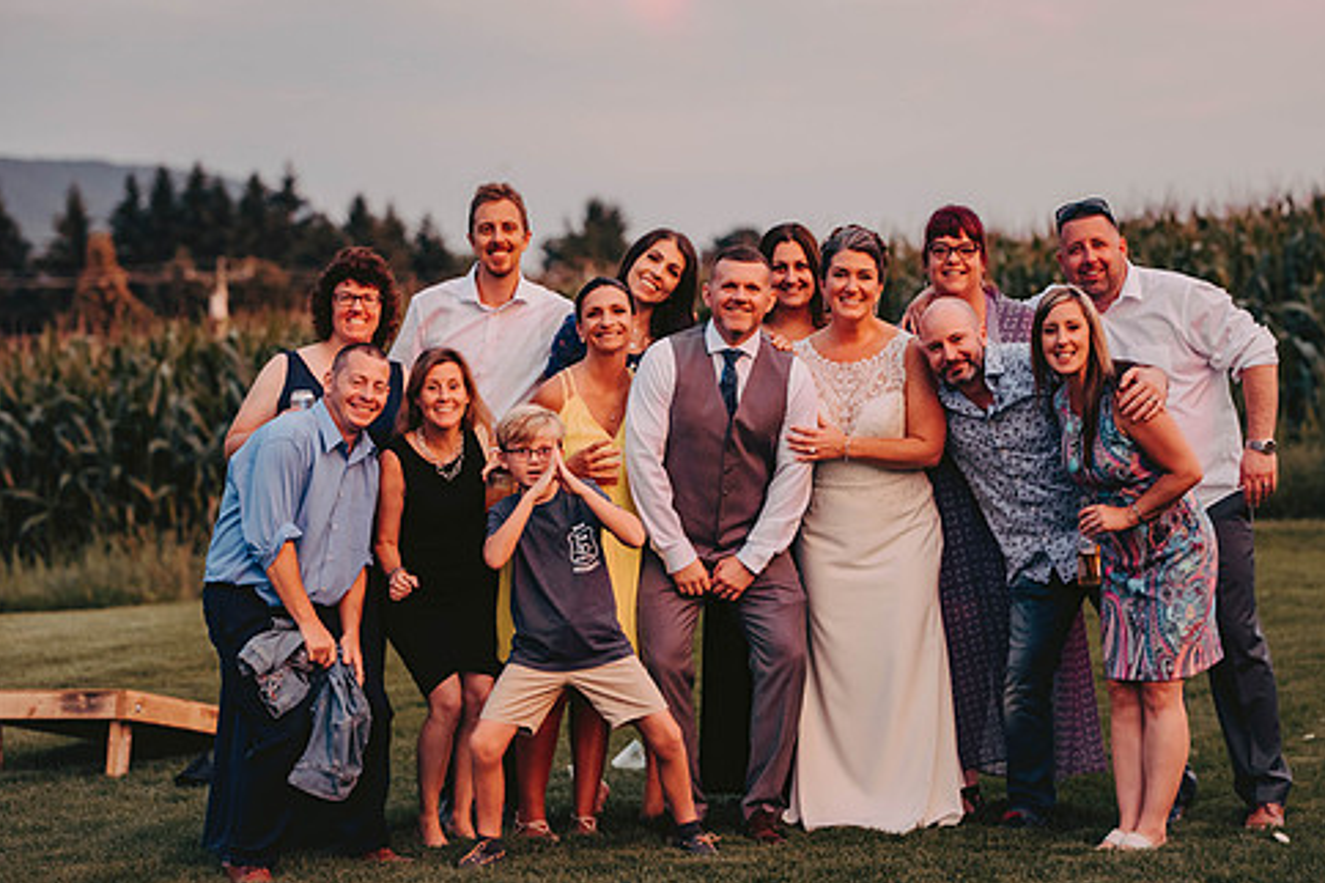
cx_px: 686
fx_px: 4196
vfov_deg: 12.0
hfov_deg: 17.9
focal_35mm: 114
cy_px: 369
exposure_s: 1/100
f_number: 2.8
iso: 1000
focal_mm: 95
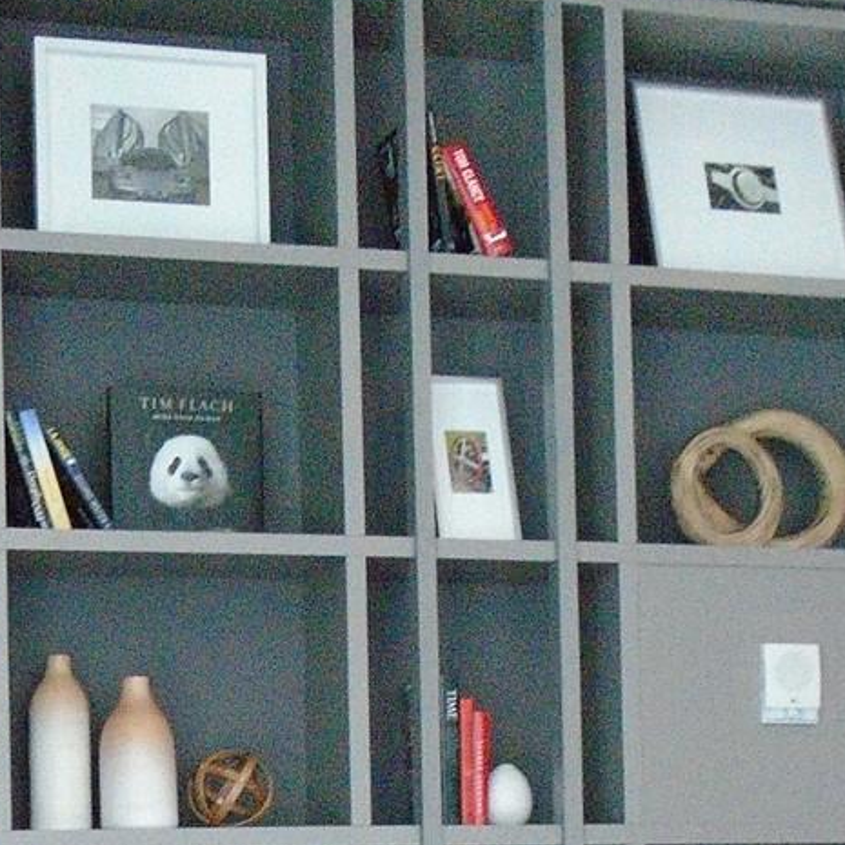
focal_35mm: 79
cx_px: 263
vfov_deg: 21.1
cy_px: 860
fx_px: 2182
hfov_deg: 21.8
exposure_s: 1/100
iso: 800
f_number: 3.2
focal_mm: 4.6
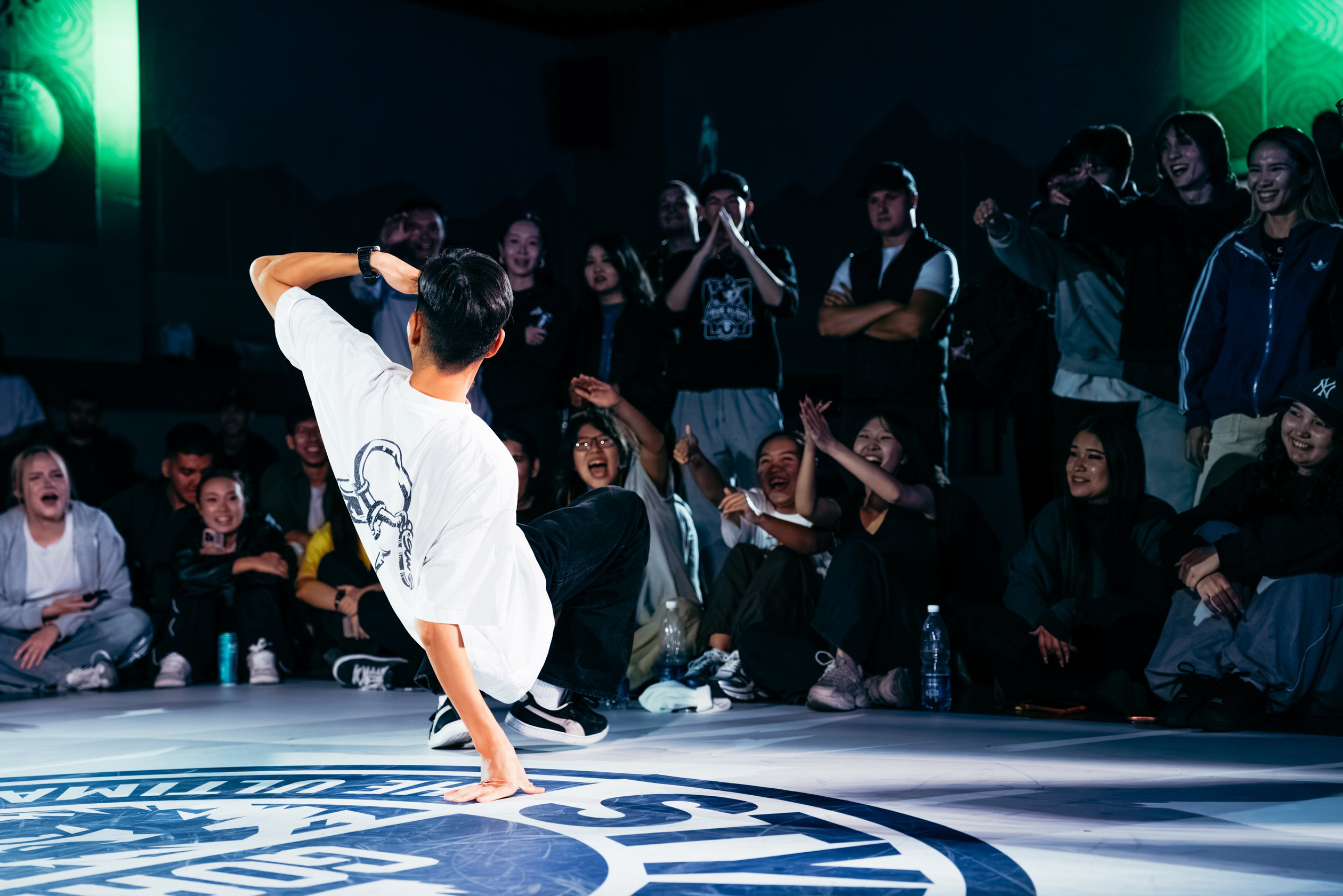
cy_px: 445
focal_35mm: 59
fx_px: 2201
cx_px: 664
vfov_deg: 23.0
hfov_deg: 33.9
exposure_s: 1/800
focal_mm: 54
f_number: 2.8
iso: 3200
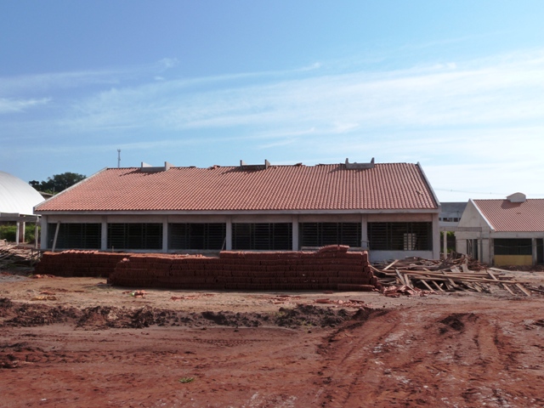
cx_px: 272
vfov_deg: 41.8
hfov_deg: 54.0
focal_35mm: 34
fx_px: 534
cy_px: 204
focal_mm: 6.1
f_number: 5.6
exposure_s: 1/500
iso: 160
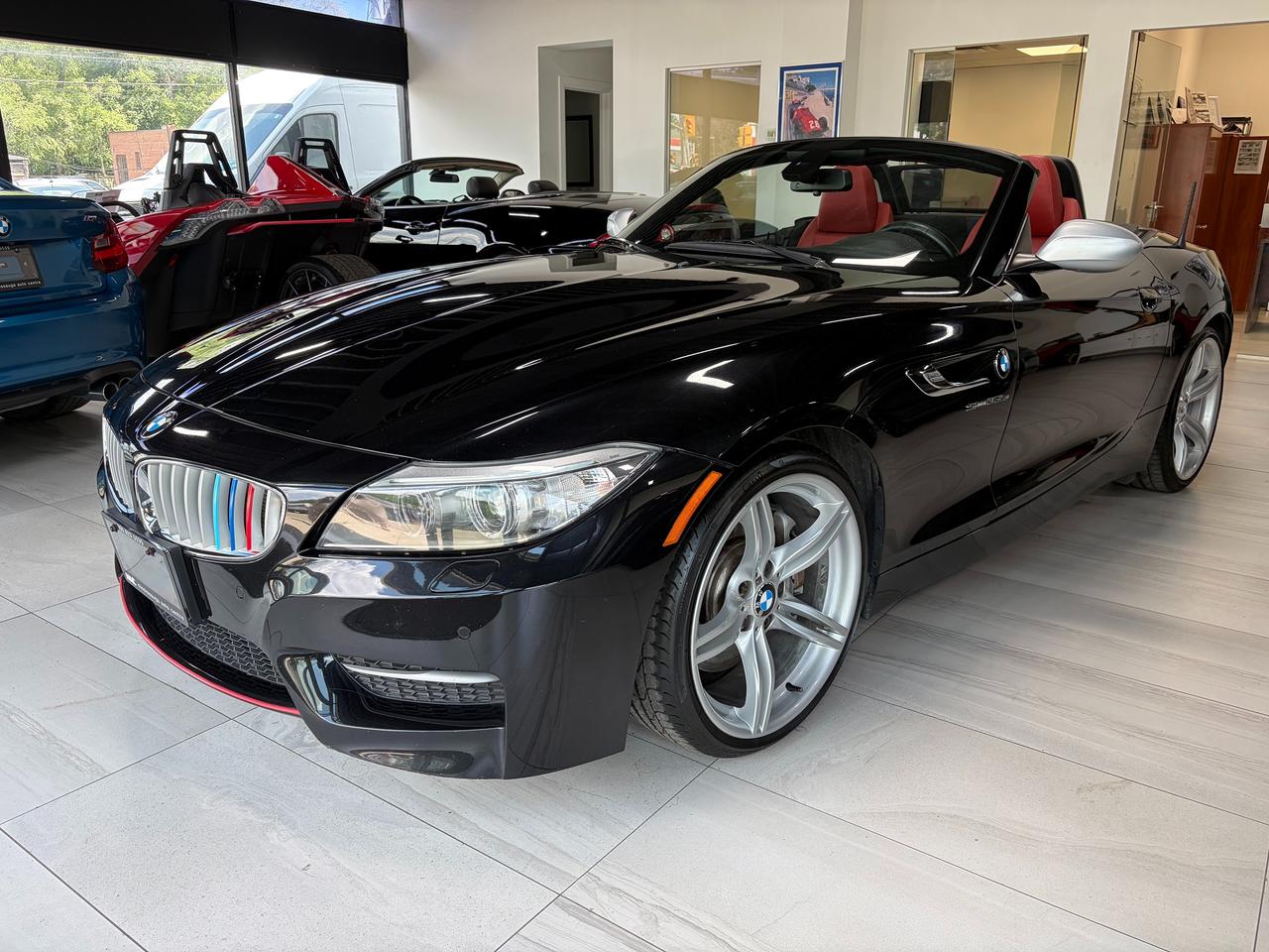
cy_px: 476
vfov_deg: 53.1
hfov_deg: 67.3
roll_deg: -0.1
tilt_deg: -16.2
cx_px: 634
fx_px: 953
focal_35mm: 26
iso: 40
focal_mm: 5.96
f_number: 1.6
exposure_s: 1/122
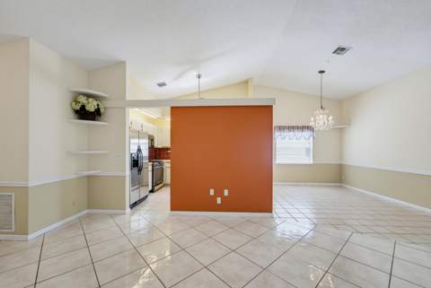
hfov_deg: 101.9
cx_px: 216
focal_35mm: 15
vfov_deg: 79.0
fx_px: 175
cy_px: 144
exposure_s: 1/10
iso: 800
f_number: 7.1
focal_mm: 14.6
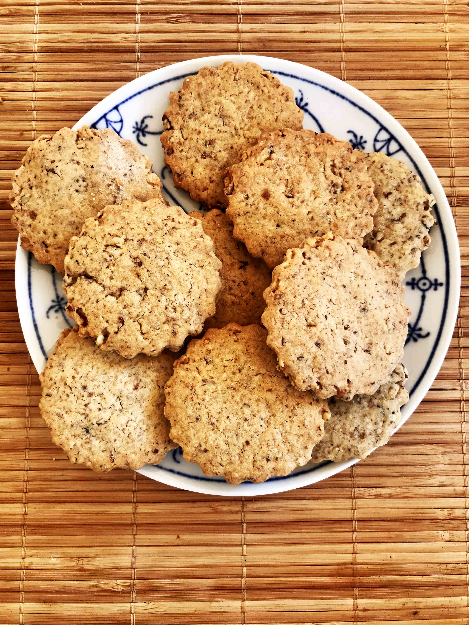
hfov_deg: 49.7
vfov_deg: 63.4
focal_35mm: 28
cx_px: 234
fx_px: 506
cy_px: 312
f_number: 1.8
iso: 32
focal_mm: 3.99
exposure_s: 1/50
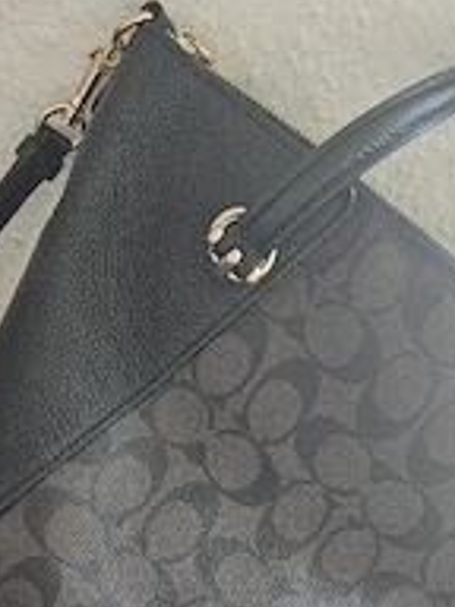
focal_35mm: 48
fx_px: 841
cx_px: 291
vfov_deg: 36.4
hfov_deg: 30.1
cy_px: 582
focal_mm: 5.4
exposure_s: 1/101
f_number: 1.8
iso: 1000
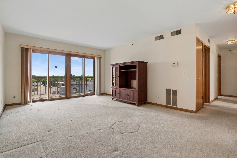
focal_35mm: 17
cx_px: 119
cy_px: 78
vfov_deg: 70.4
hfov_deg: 93.3
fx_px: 112
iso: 400
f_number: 8
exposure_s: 1/200
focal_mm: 16
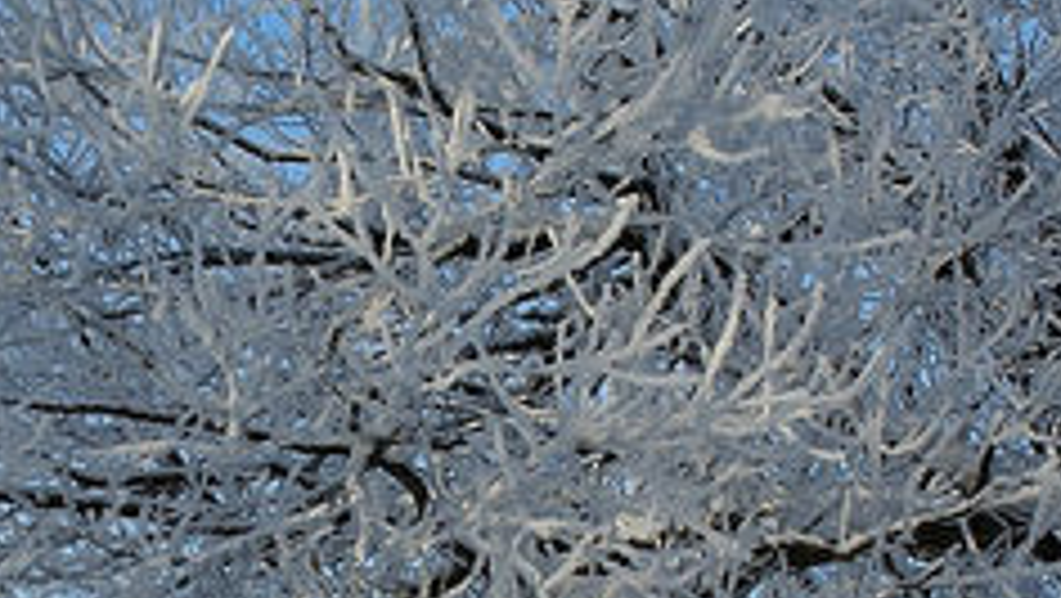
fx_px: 3040
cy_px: 549
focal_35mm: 108
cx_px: 328
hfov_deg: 19.7
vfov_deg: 11.2
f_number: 10
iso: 100
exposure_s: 1/200
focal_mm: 18
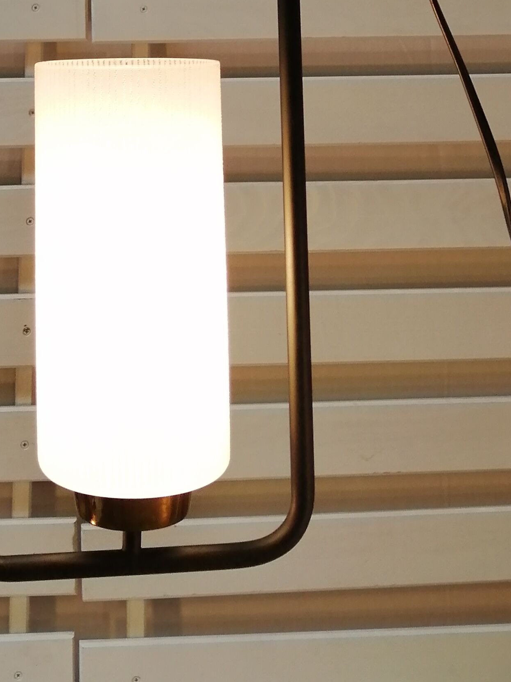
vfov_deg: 26.3
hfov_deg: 22.4
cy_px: -155
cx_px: 122
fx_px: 1279
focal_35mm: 65
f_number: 1.8
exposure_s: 1/100
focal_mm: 3.46
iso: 50
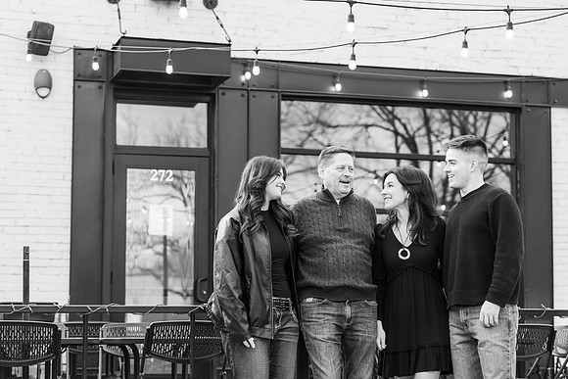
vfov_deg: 15.7
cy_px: 190
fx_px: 1373
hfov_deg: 23.4
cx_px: 284
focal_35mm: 87
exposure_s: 1/125
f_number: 4
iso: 640
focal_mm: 87
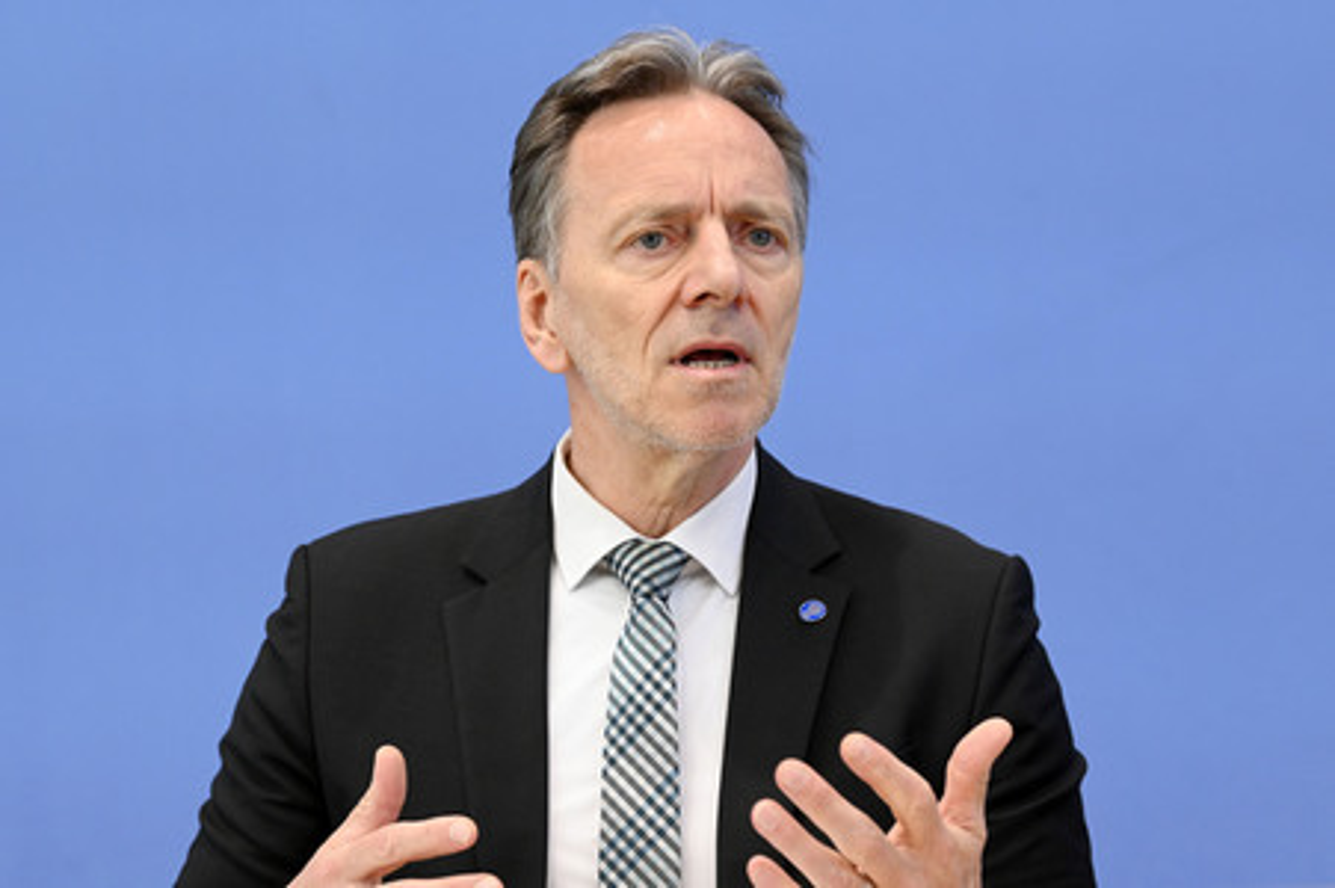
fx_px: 3891
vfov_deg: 13.0
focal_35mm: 105
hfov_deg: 19.5
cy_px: 444
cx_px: 668
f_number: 5.6
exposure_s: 1/640
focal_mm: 105
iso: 4000
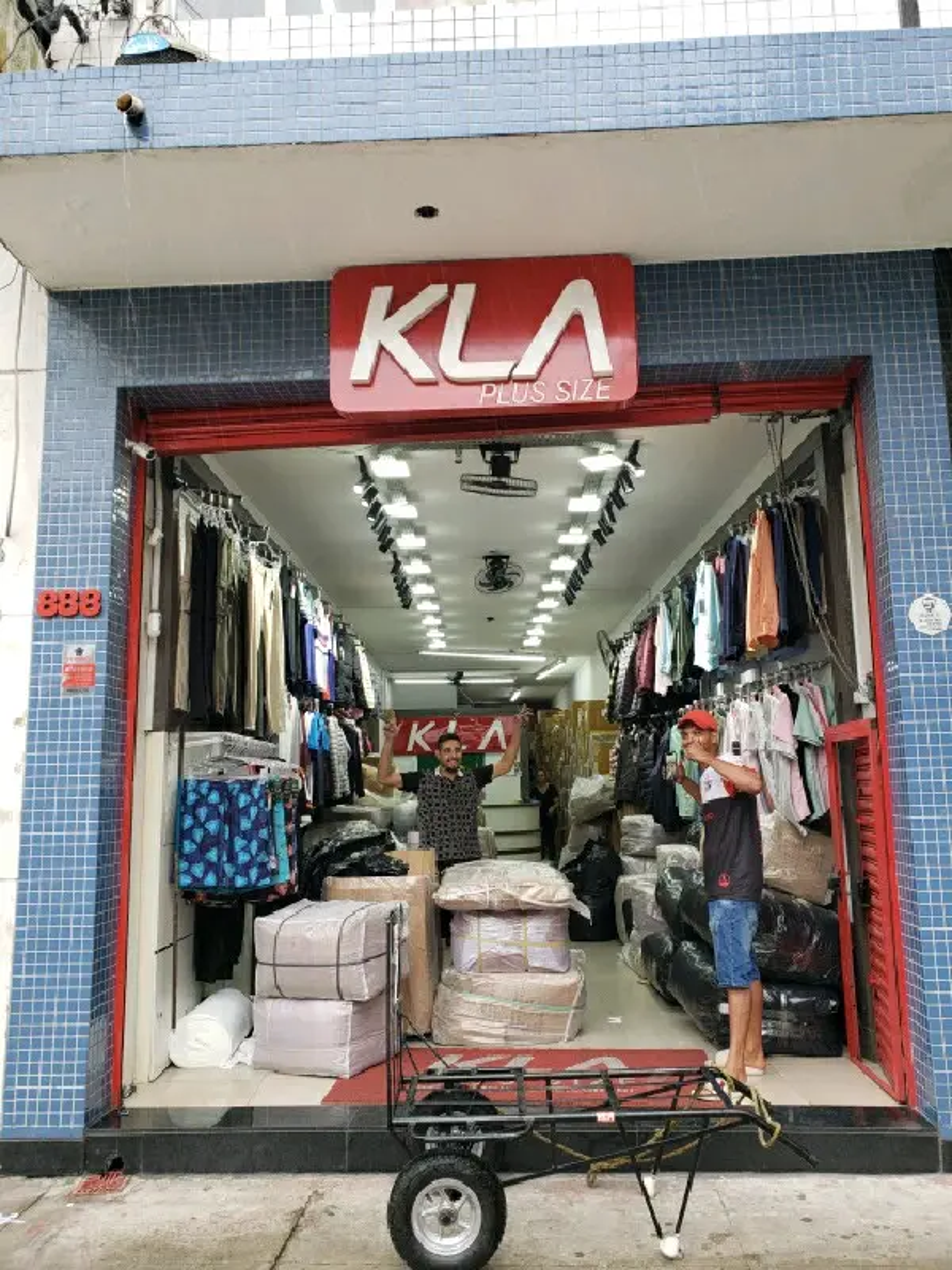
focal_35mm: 26
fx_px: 953
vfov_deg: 67.3
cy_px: 635
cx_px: 476
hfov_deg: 53.1
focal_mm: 4.3
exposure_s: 1/60.2
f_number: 2.4
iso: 50
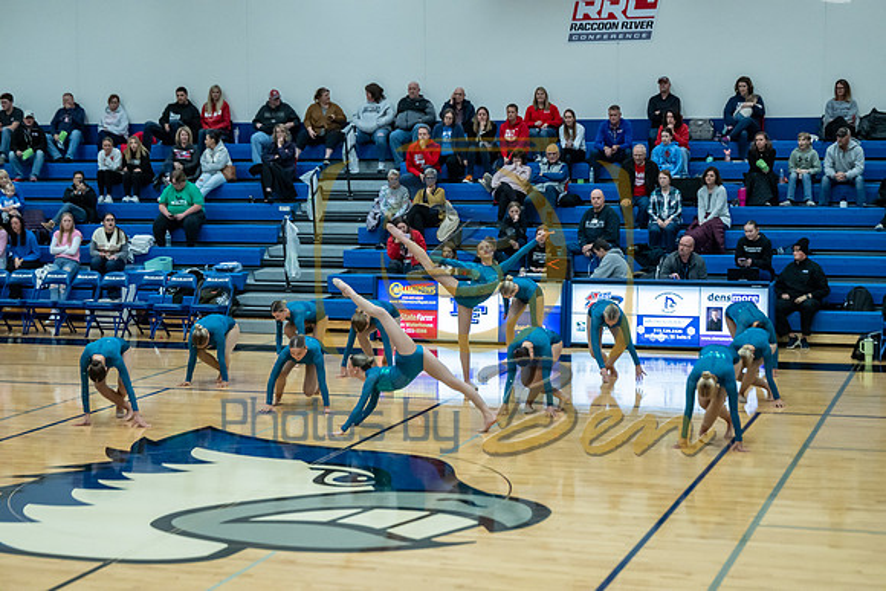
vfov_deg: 19.5
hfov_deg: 28.8
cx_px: 443
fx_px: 1723
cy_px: 296
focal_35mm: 70
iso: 5000
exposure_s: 1/1250
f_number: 2.8
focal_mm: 70
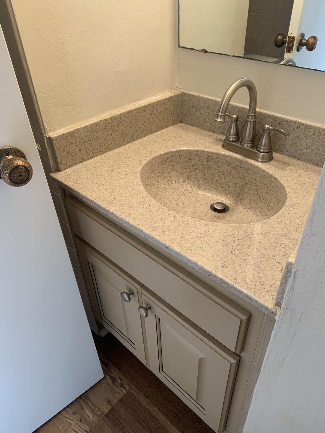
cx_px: 162
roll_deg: +1.4
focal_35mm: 26
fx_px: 325
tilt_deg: -37.4
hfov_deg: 53.1
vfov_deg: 67.3
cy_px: 216
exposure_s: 1/60
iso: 100
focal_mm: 4.25
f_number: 1.8
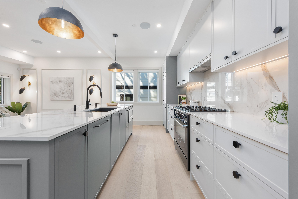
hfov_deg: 104.2
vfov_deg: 81.2
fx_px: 116
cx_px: 149
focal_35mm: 14
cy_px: 100
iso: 400
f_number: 8
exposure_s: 1/2.5
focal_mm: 14
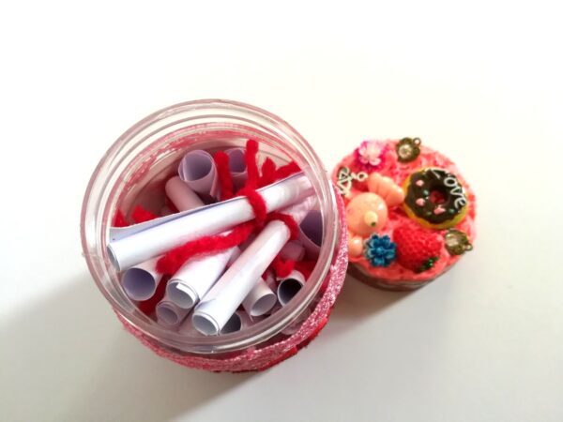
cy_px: 211
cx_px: 282
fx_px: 423
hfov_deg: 67.3
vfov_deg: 53.1
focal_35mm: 26
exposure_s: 1/30
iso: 80
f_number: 2.2
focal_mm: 3.83
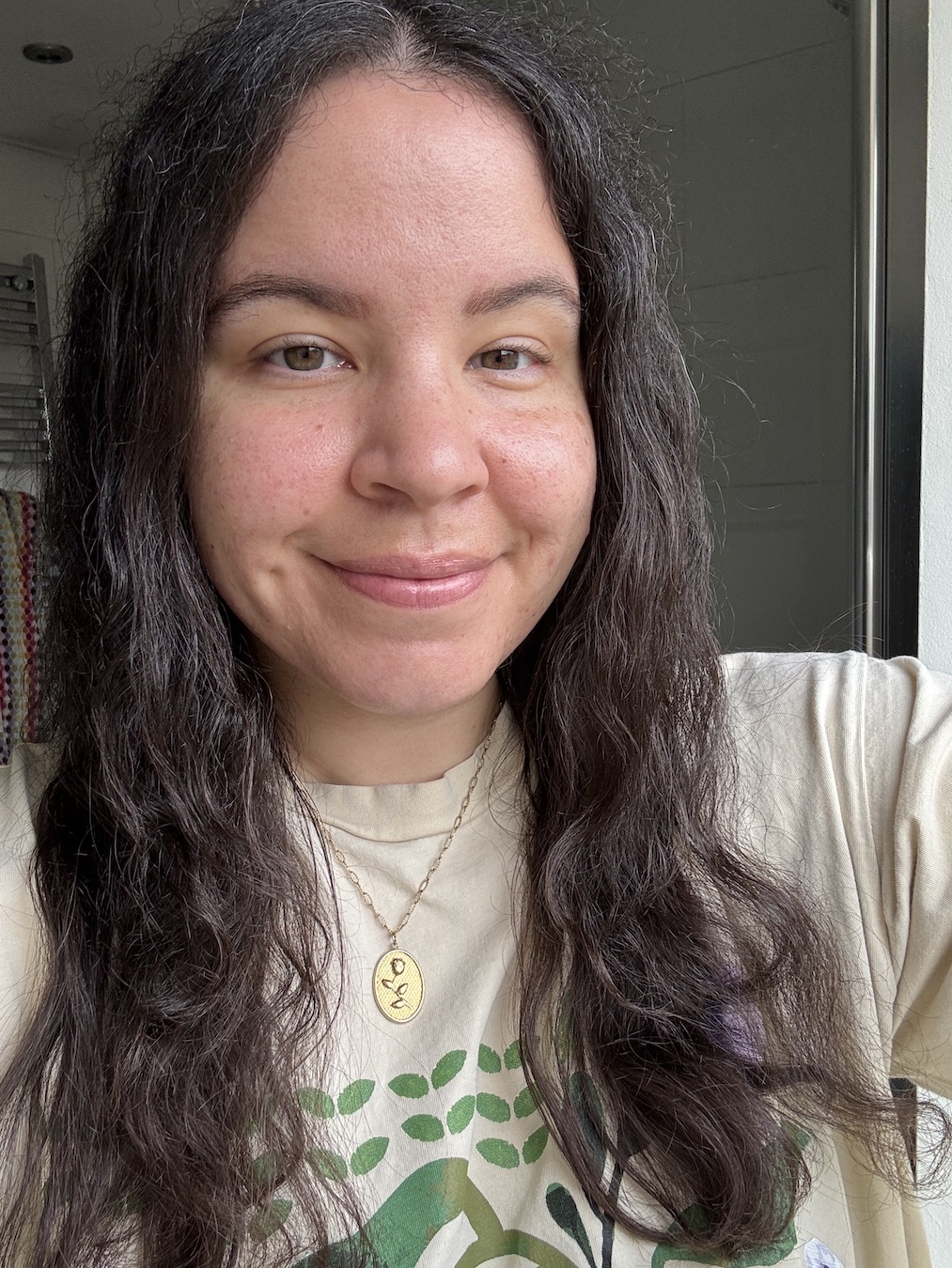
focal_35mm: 30
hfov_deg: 46.8
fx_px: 1100
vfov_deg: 60.0
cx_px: 476
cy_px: 634
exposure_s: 1/121
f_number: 1.9
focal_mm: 2.69
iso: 32
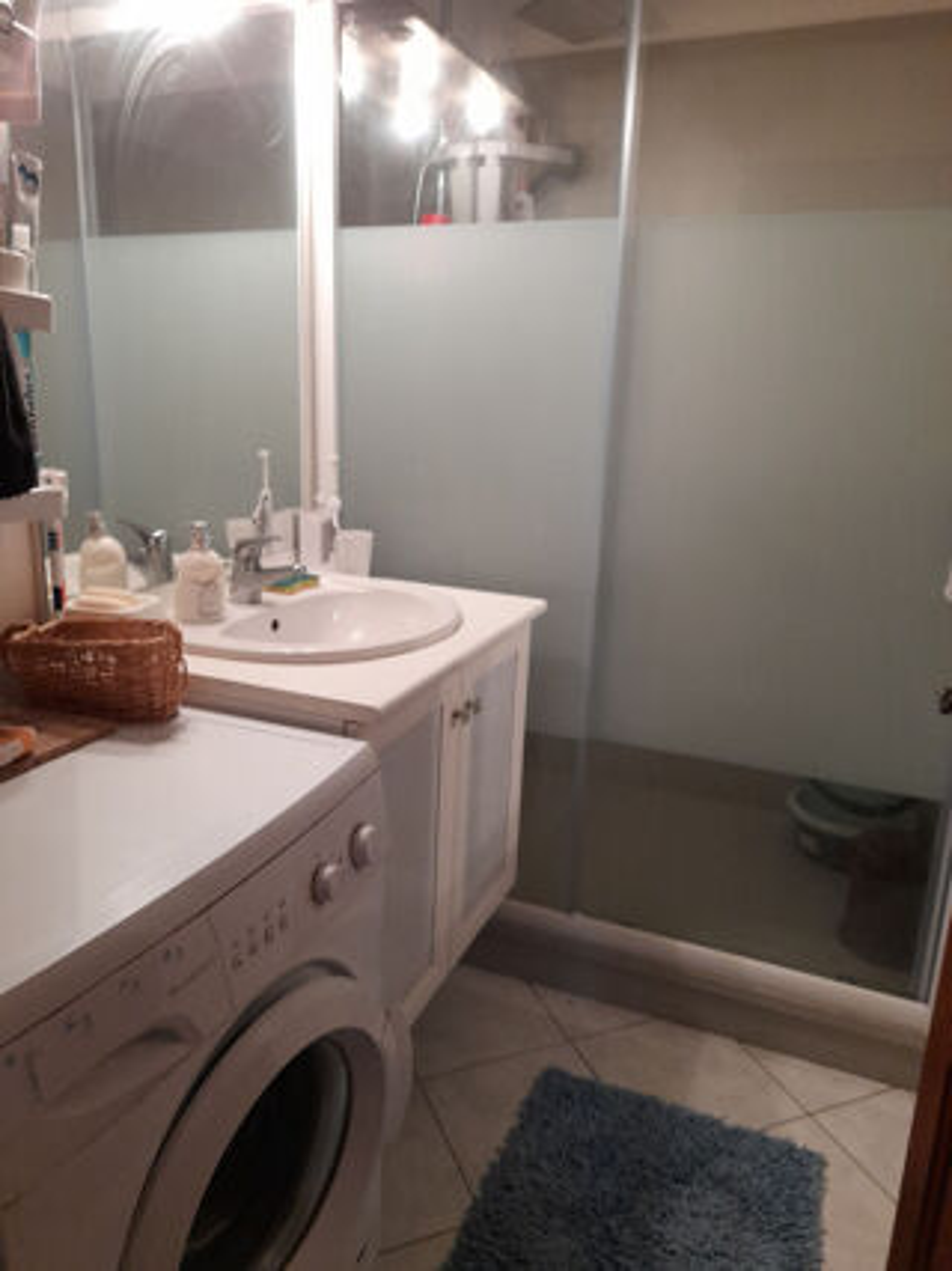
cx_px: 476
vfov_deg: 69.4
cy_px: 636
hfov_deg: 54.9
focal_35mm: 25
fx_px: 917
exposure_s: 1/50
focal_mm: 4.6
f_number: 2
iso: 200
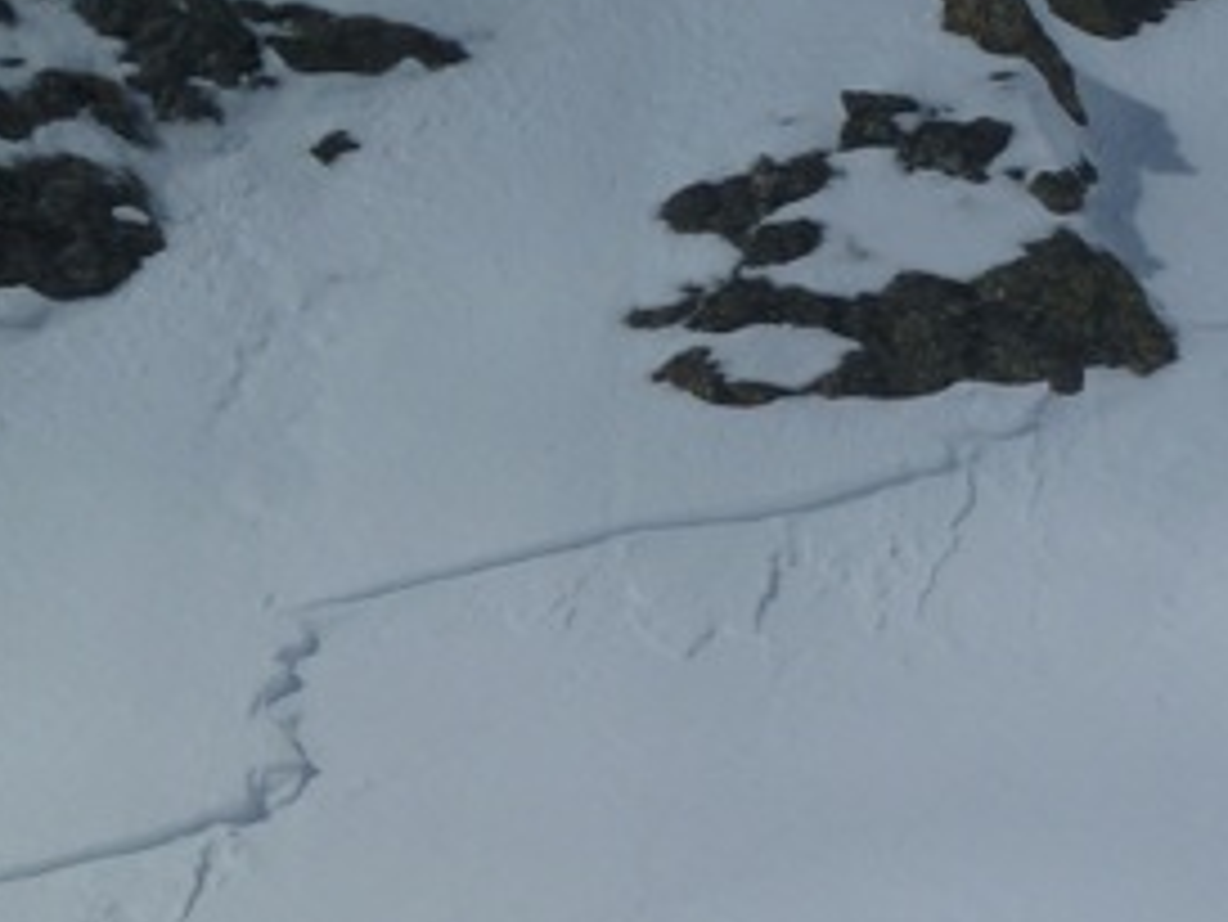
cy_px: 1068
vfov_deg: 5.6
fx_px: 9369
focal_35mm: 264
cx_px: 1152
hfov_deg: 7.5
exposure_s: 1/2000
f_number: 6.3
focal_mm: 15.8
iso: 80
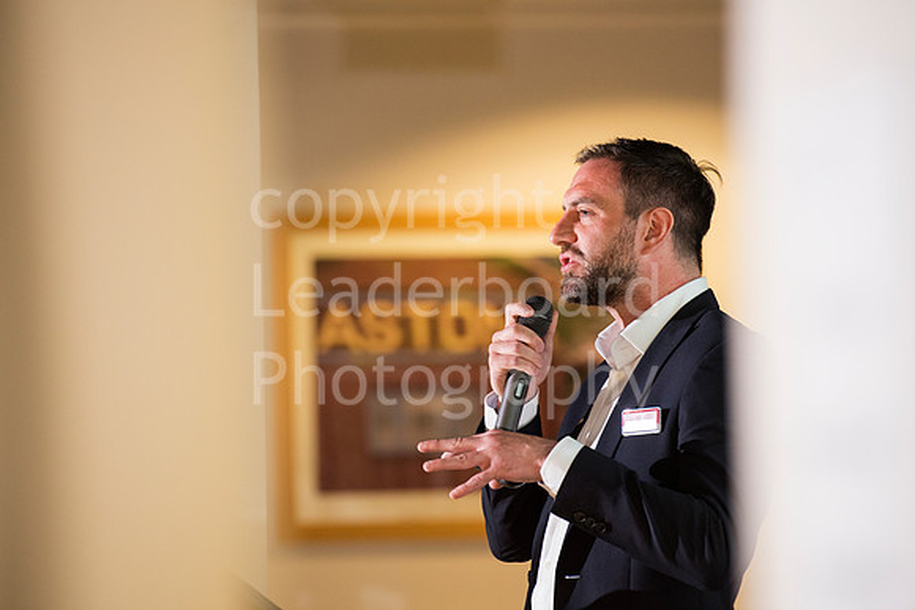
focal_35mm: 200
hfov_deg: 10.3
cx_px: 458
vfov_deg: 6.9
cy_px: 305
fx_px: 5084
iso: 2000
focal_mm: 200
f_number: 4
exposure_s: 1/200
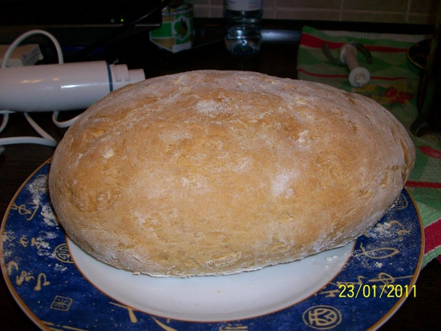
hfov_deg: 53.9
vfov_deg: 41.8
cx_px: 220
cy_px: 166
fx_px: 433
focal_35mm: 34
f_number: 2.8
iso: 160
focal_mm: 5.7
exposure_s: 1/60
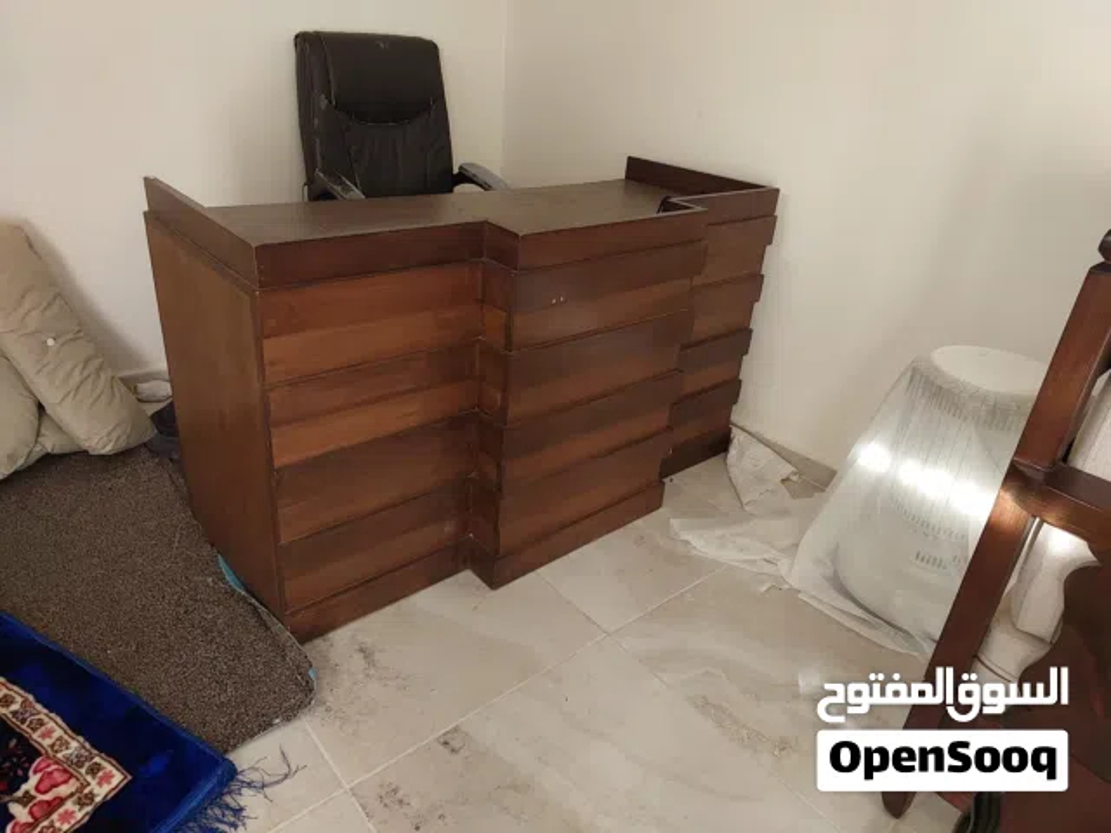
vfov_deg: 58.9
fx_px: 738
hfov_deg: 73.9
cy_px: 416
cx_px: 556
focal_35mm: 23
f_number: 1.8
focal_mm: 5.06
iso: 640
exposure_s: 1/25
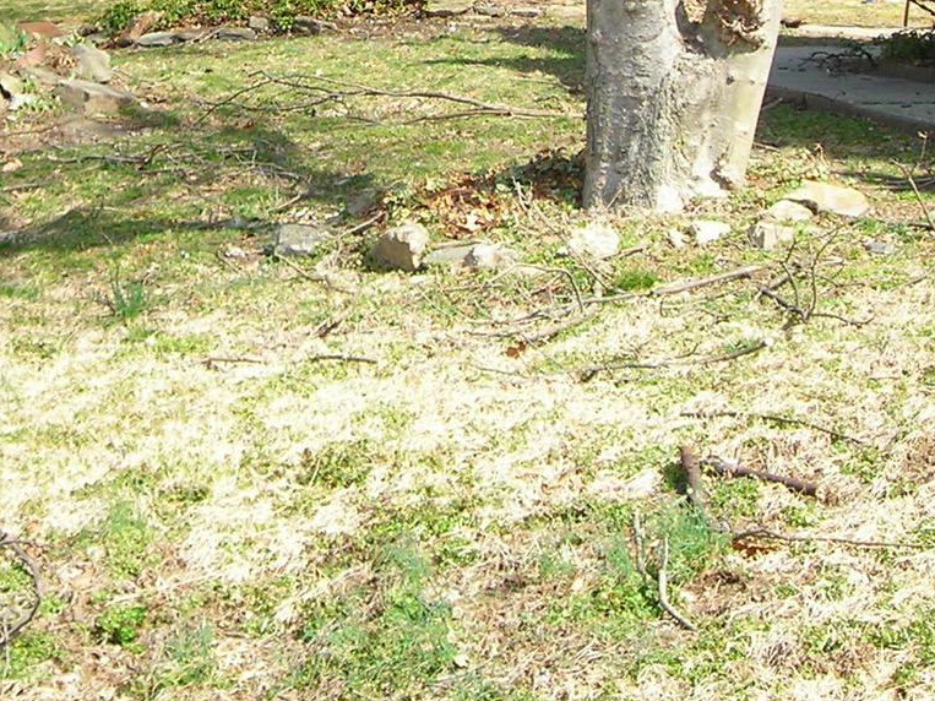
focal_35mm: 102
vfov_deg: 13.9
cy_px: -207
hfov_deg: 19.1
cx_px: 249
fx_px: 2755
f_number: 3.2
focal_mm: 6.3
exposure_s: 1/223
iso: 50
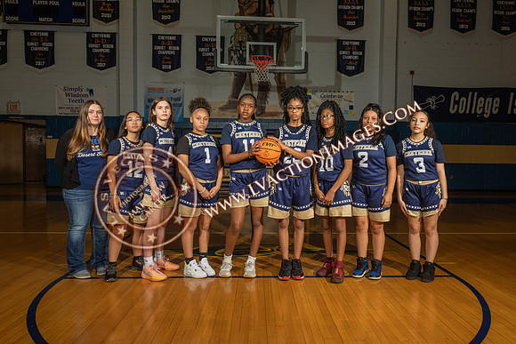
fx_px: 394
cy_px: 174
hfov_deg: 66.3
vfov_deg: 47.2
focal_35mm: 27
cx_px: 275
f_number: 7.1
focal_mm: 24
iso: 160
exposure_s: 1/200
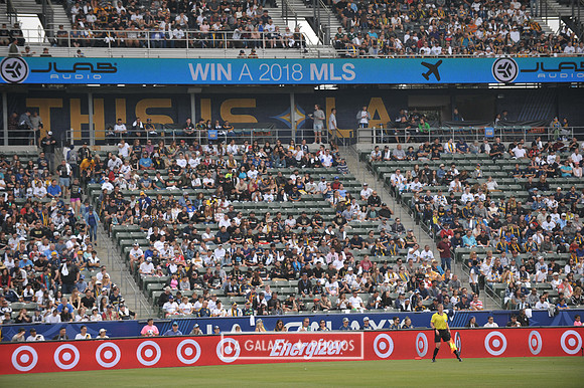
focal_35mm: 155
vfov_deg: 8.8
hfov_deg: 13.3
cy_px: 194
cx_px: 292
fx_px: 2513
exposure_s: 1/2500
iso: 320
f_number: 3.5
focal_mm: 155
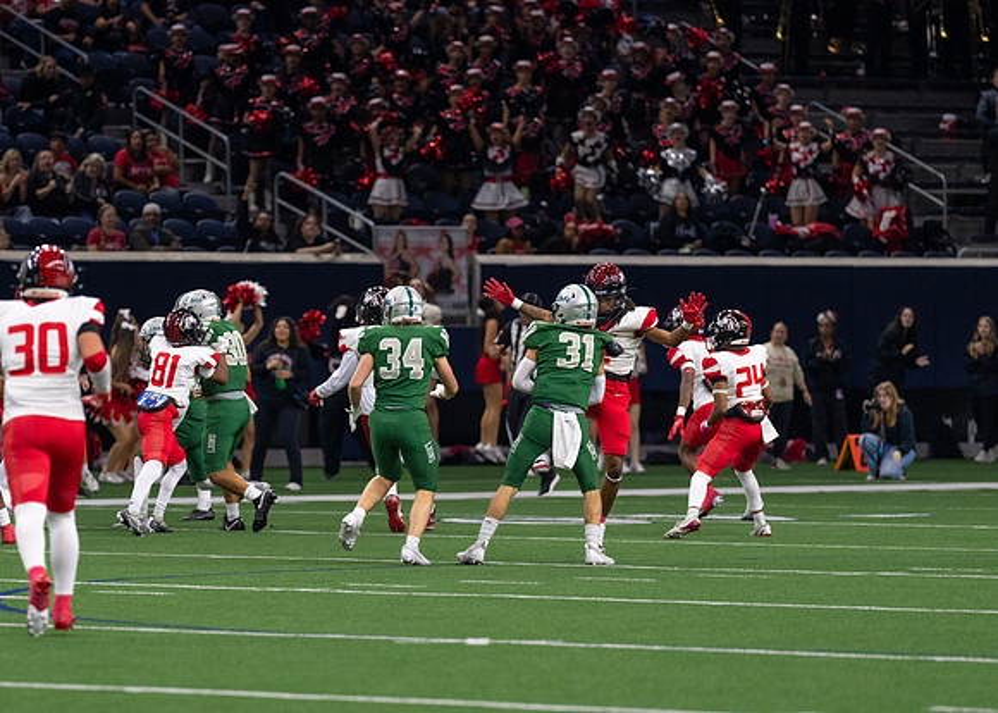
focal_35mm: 292
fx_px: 8281
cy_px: 420
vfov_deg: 4.9
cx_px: 335
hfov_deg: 6.9
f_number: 2.8
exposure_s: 1/1000
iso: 1600
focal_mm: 200
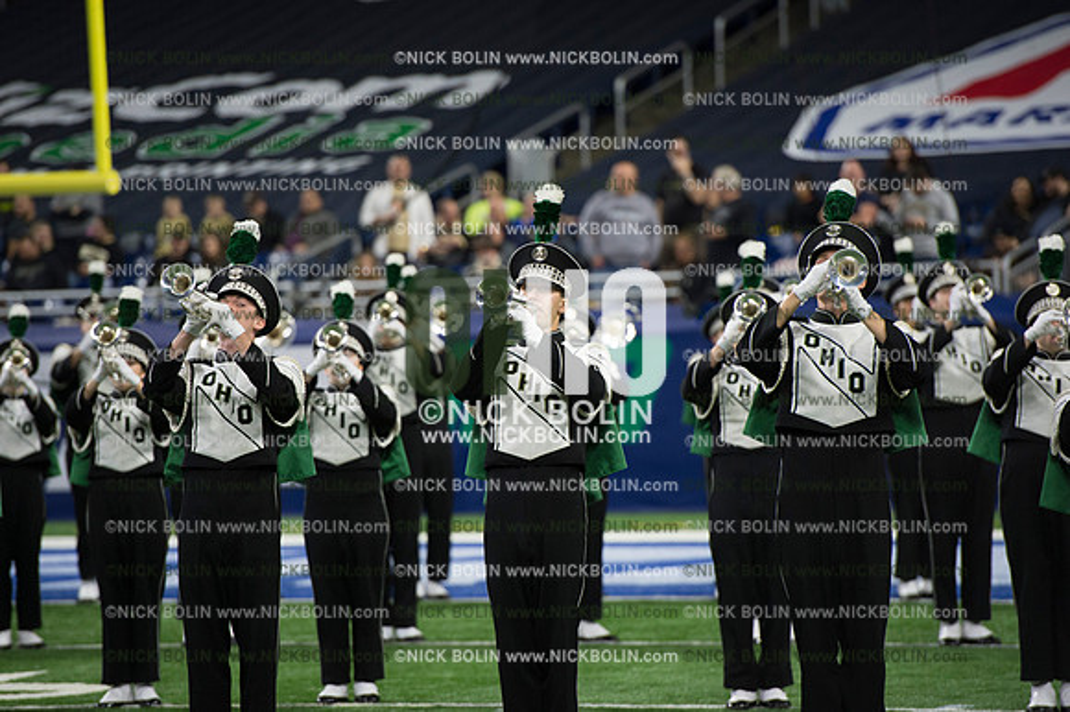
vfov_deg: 6.9
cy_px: 356
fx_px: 5941
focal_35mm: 200
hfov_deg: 10.3
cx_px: 535
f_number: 3.5
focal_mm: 200
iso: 2500
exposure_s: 1/1600
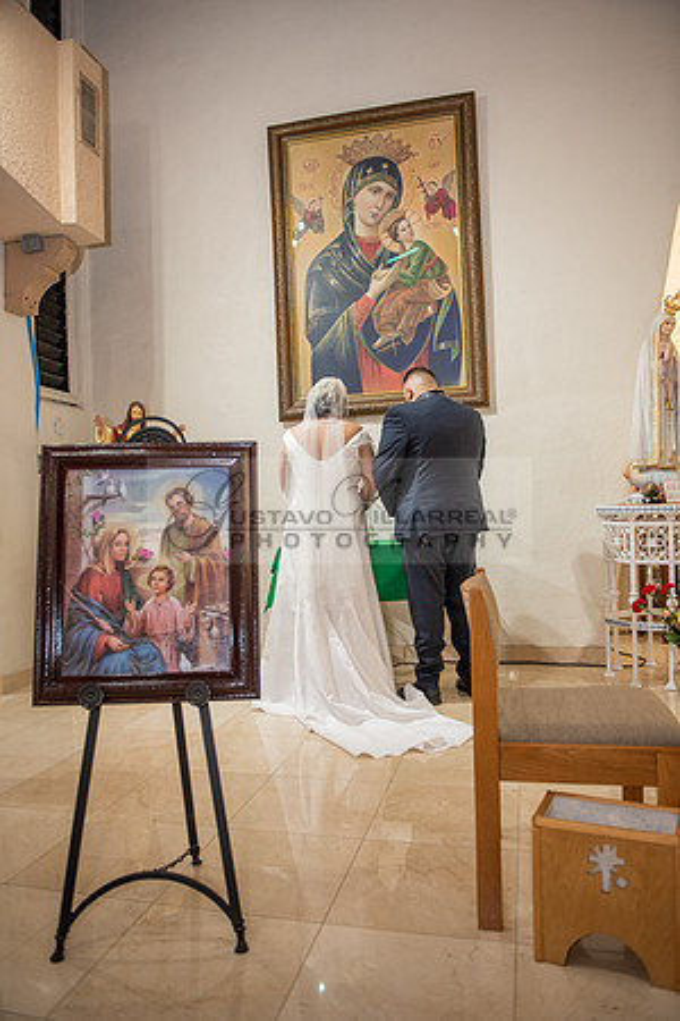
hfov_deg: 49.6
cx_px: 340
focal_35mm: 26
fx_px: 737
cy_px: 510
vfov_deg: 69.4
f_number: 2.8
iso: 1000
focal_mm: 26
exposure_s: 1/160
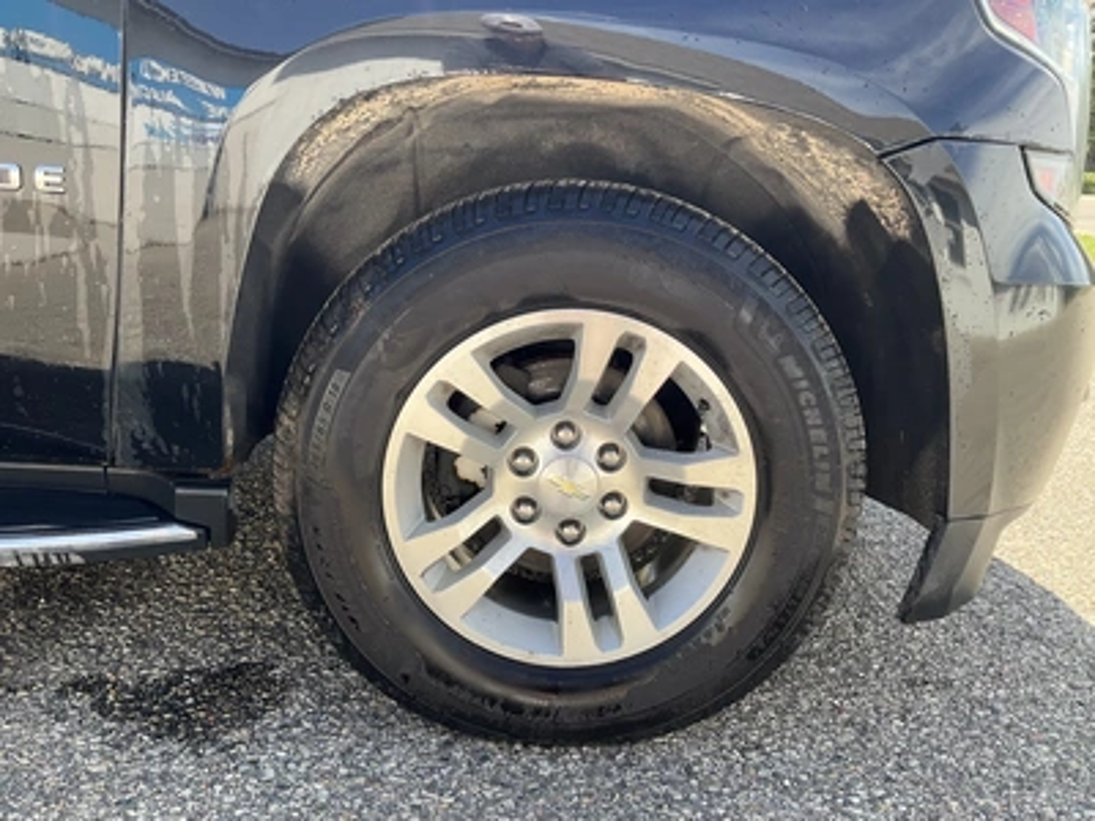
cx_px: 548
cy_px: 410
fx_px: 917
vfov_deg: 48.2
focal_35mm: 29
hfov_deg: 61.7
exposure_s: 1/260
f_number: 1.8
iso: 25
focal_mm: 3
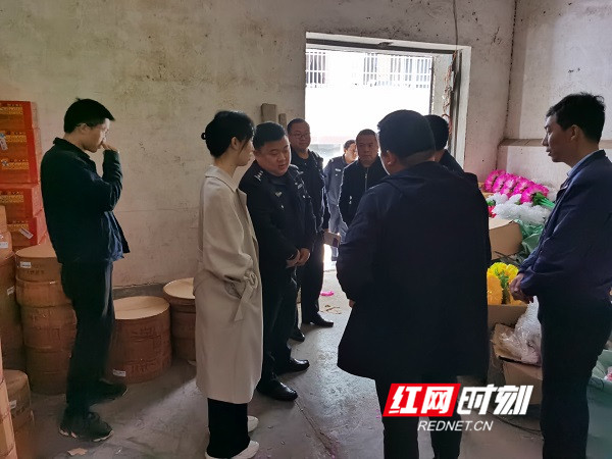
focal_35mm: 27
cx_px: 306
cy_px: 230
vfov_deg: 51.4
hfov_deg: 65.3
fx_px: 477
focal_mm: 5.56
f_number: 1.6
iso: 500
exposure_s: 1/50
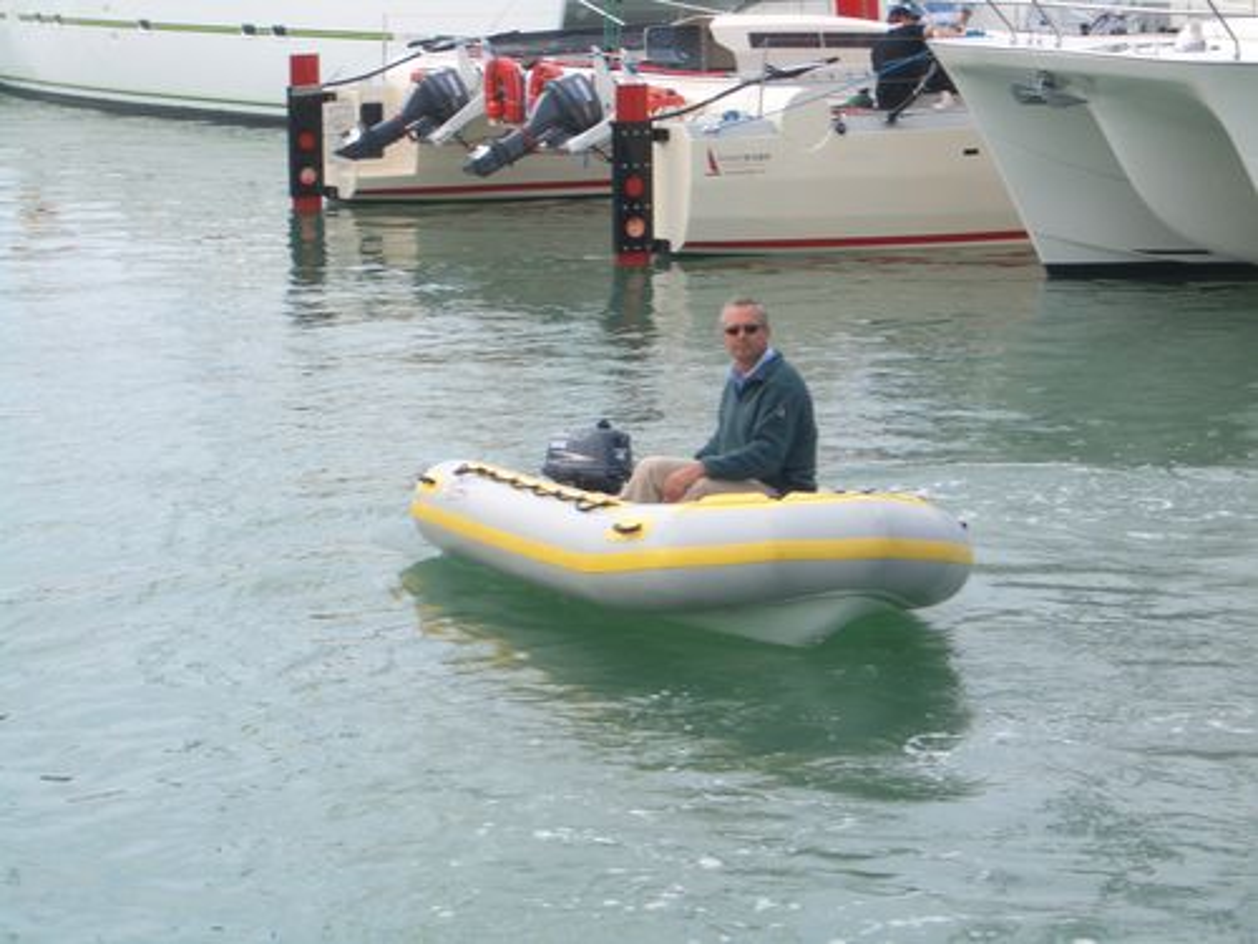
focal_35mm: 105
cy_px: 472
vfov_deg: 14.1
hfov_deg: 18.7
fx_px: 3816
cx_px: 629
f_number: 7.7
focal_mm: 17.4
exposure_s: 1/100
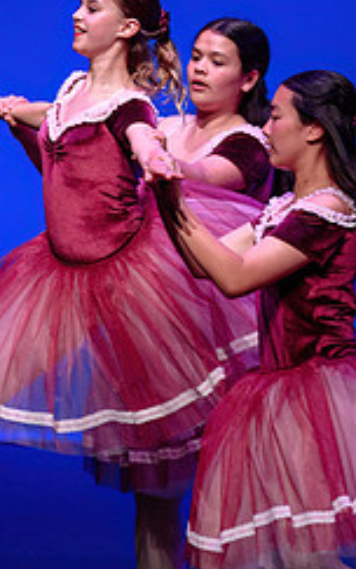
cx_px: -34
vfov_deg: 5.0
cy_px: 345
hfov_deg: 3.1
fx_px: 6563
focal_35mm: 423
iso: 1250
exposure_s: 1/400
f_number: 2.8
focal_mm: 150
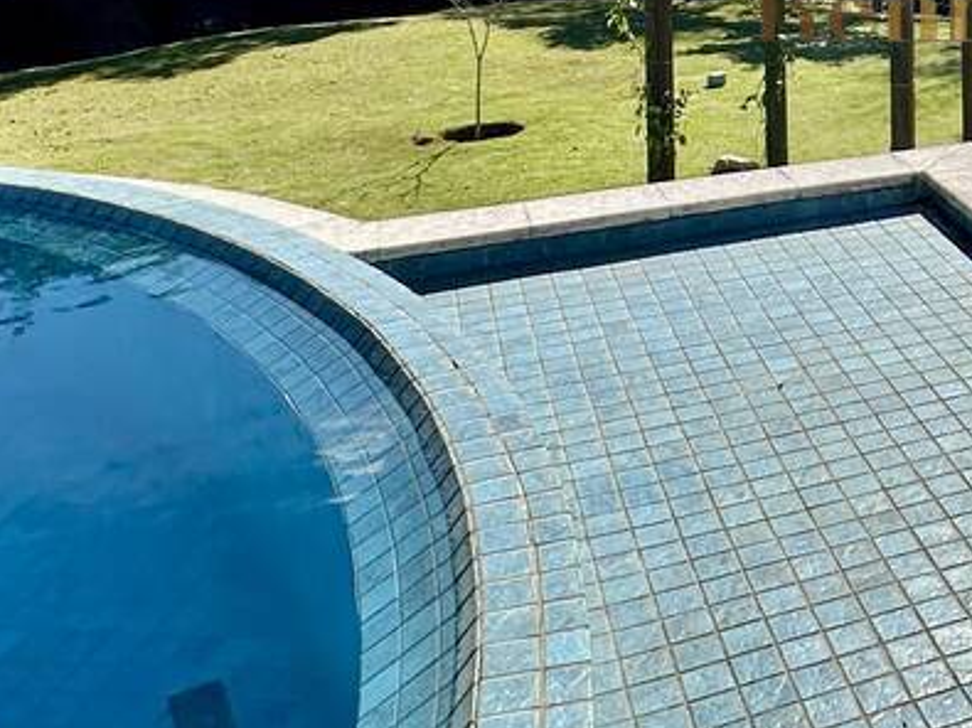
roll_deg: +0.5
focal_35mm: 51
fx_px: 1432
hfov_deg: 31.6
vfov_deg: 24.5
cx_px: 1157
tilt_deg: -1.1
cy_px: -243
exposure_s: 1/2747
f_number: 2.2
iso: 50
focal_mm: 2.22
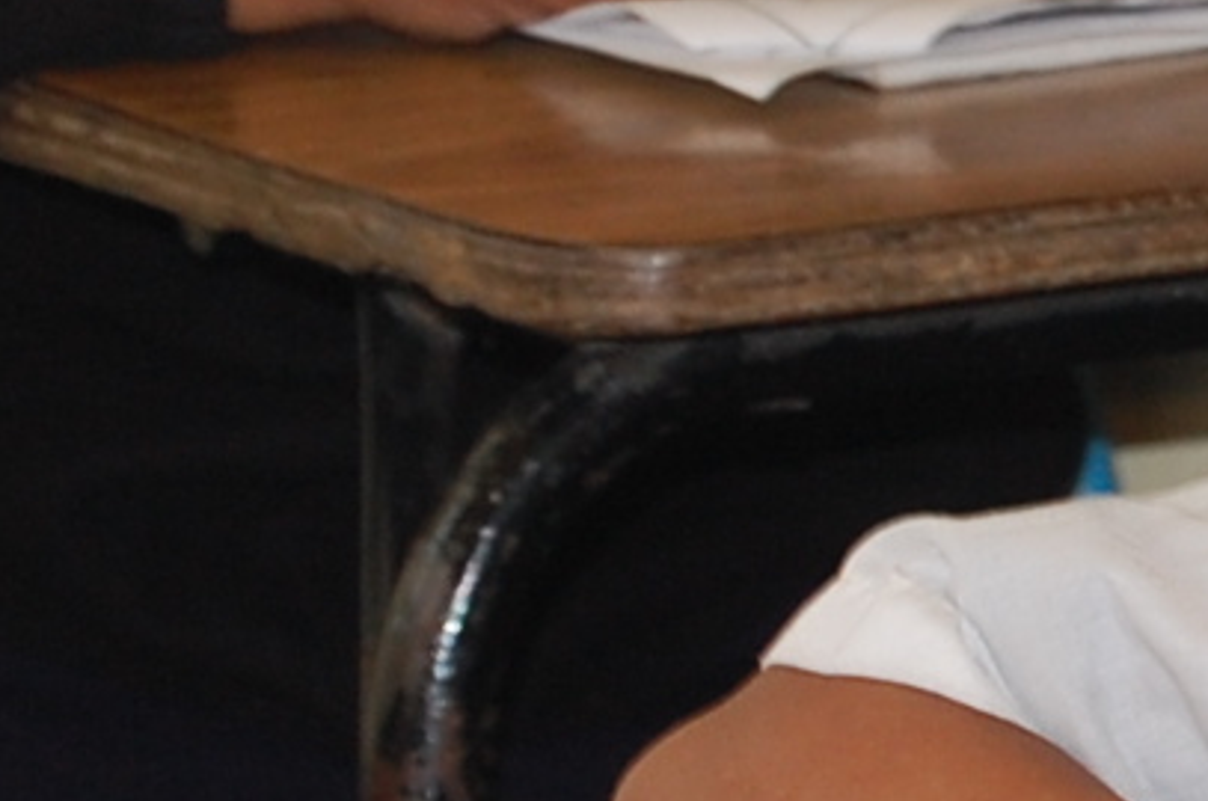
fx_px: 15336
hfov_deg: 4.5
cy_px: 347
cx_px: 1487
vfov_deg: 3.0
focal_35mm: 458
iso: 400
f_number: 5.6
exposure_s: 1/60
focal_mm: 55
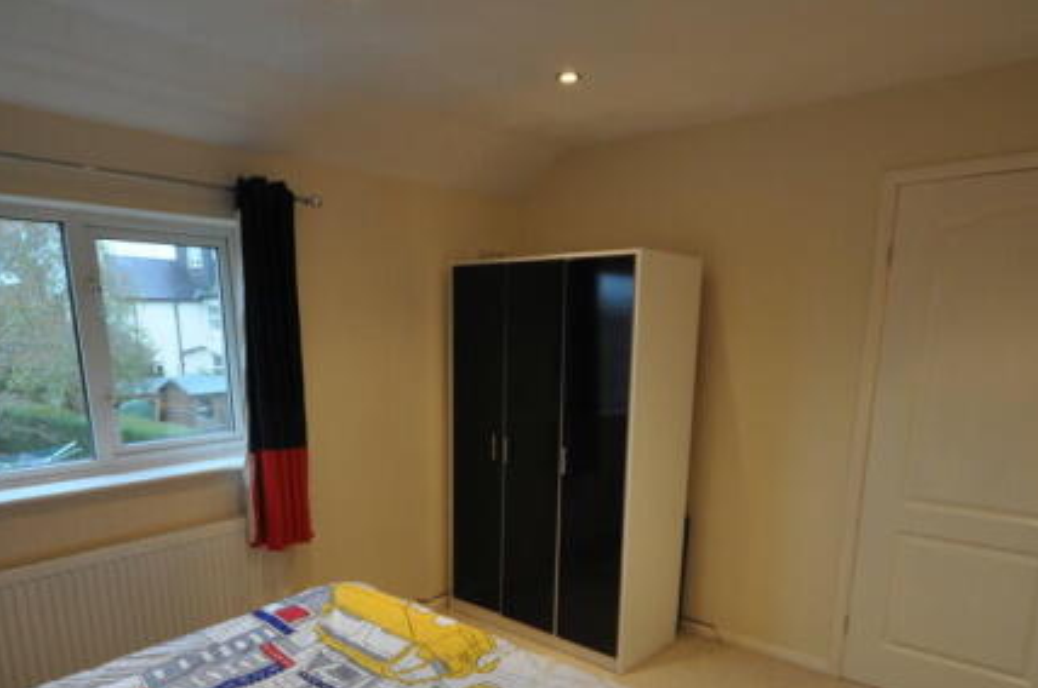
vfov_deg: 53.7
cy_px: 465
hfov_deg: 76.1
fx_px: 662
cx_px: 497
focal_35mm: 23
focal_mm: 10
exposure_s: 1/30
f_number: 4
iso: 320
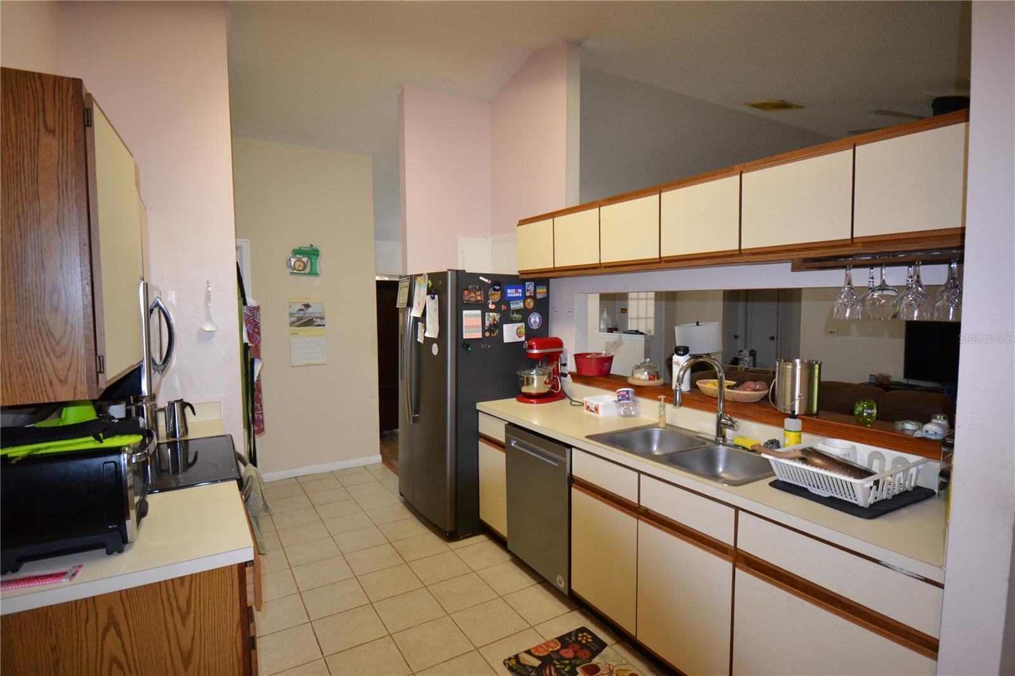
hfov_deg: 90.0
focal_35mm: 18
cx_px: 508
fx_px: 507
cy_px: 338
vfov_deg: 67.4
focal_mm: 12
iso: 1250
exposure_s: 1/60
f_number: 4.8
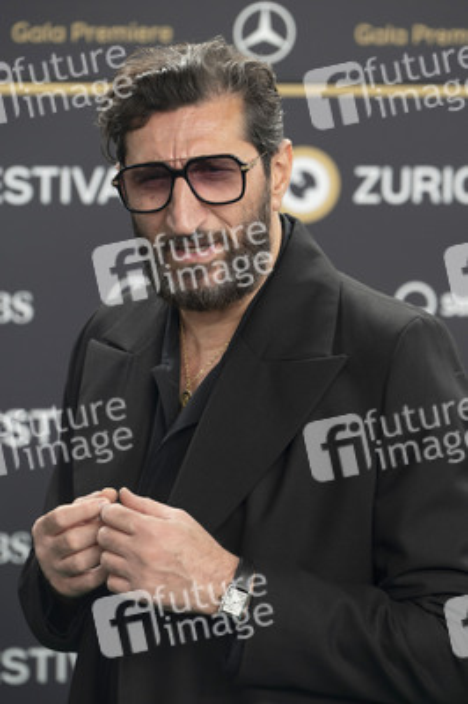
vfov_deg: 13.3
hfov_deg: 8.8
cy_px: 352
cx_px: 234
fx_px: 3028
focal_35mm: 155
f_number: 4.5
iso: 400
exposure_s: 1/200
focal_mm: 155
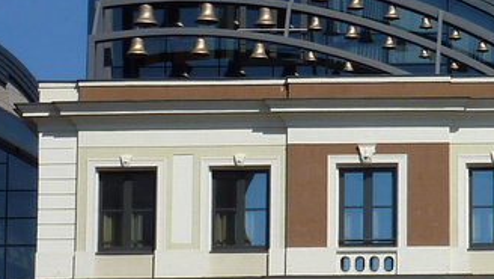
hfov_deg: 8.4
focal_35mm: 251
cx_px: 739
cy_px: 182
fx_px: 3290
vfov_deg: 4.8
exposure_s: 1/800
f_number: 5.6
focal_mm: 10.3
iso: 80
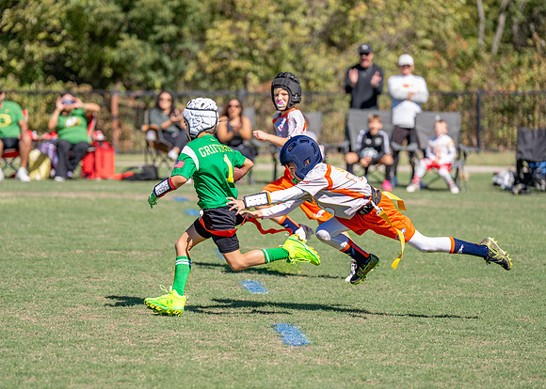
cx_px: 239
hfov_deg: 12.3
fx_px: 2541
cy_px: 198
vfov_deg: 8.8
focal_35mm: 164
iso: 200
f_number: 2.8
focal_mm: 146
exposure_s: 1/2500
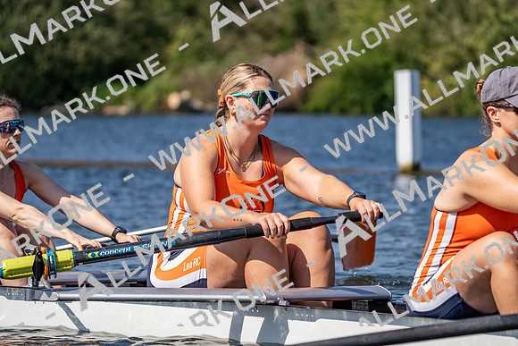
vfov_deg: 5.8
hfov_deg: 8.6
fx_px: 3440
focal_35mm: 239
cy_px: 173
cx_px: 259
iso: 200
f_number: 5.6
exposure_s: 1/2000
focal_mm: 239
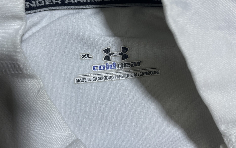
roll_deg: -4.1
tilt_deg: -41.8
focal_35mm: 37
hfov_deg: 52.7
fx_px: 238
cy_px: 44
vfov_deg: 34.0
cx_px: 119
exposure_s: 1/102
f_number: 1.6
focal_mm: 4.2
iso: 32
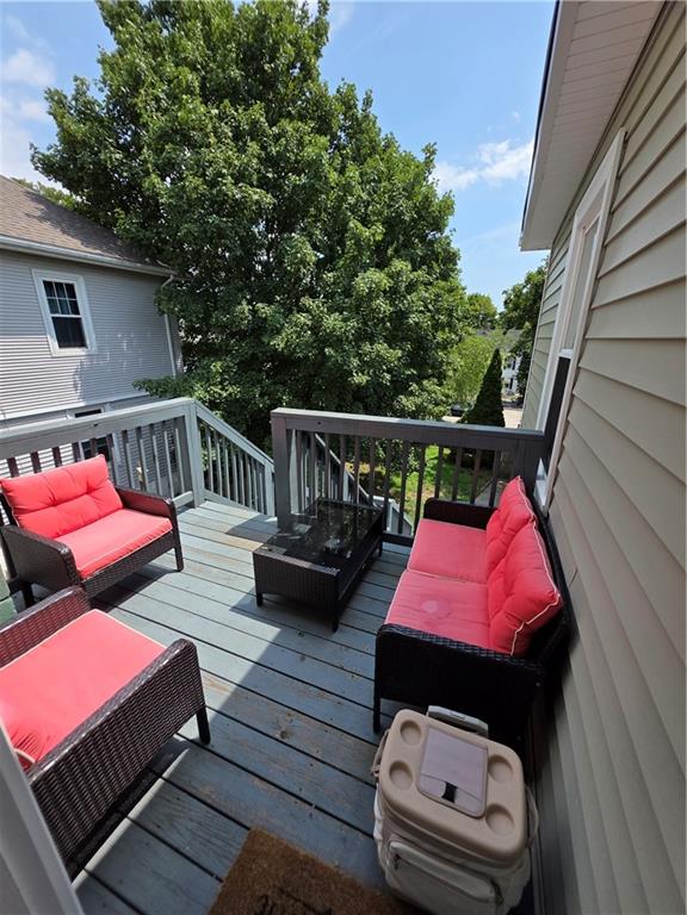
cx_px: 344
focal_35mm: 13
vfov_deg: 106.2
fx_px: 344
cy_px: 458
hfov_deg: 89.9
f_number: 1.9
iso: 40
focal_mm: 2.2
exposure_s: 1/1576
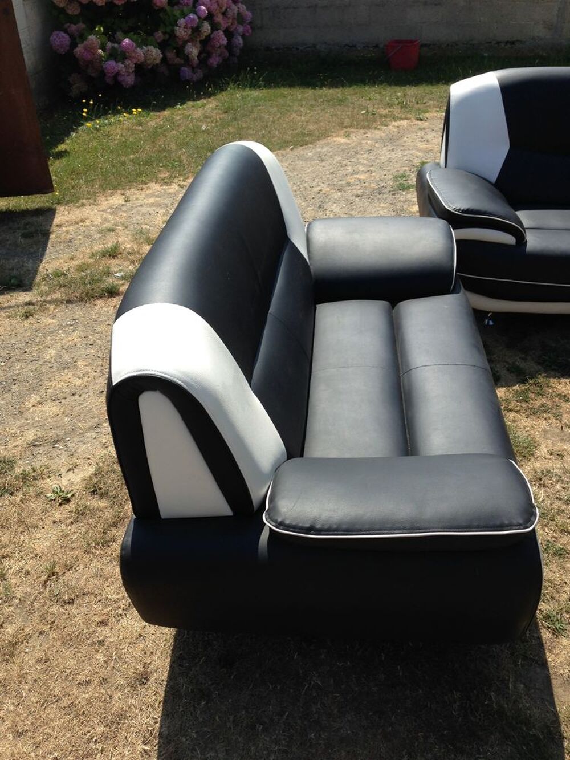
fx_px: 724
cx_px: 285
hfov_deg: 43.0
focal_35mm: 33
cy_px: 380
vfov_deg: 55.3
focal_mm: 4.12
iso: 50
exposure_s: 1/1085
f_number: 2.4
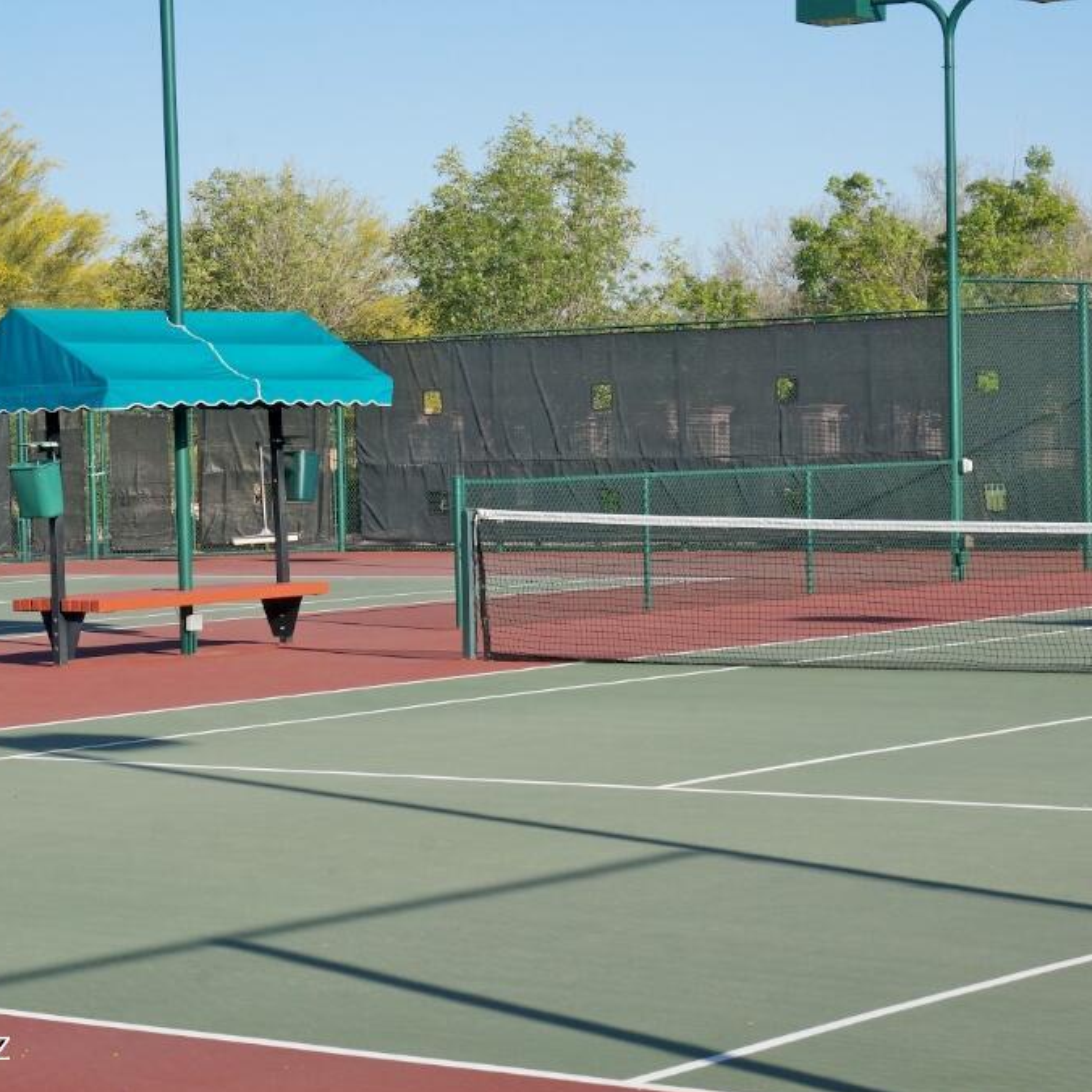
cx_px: 602
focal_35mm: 95
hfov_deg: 18.4
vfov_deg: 18.4
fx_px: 3378
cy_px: 548
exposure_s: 1/250
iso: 400
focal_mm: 49
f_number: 16
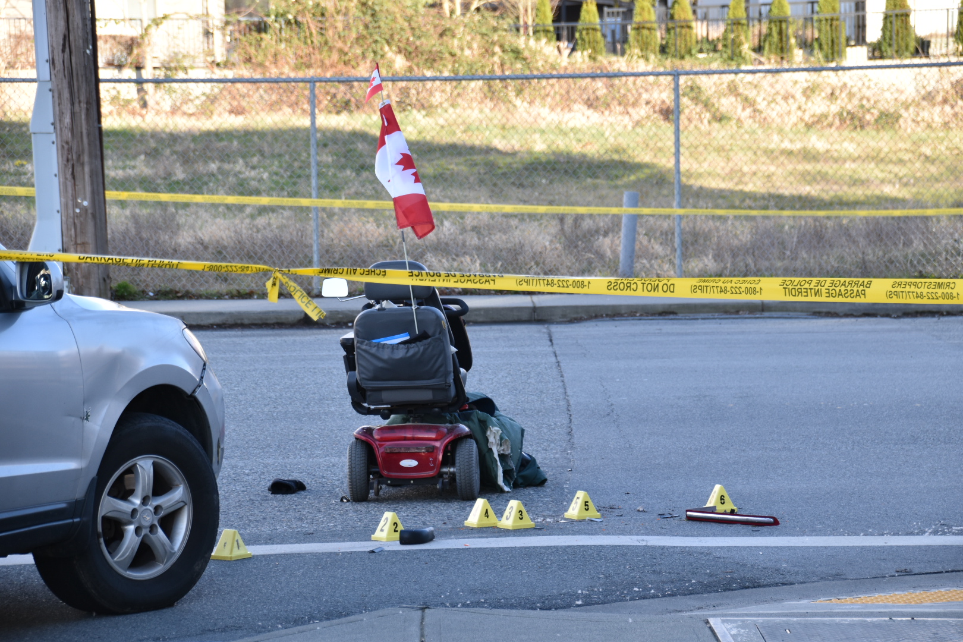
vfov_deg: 8.7
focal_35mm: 158
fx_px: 4213
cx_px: 482
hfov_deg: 13.0
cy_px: 321
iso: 400
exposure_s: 1/200
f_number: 7.1
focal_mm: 105
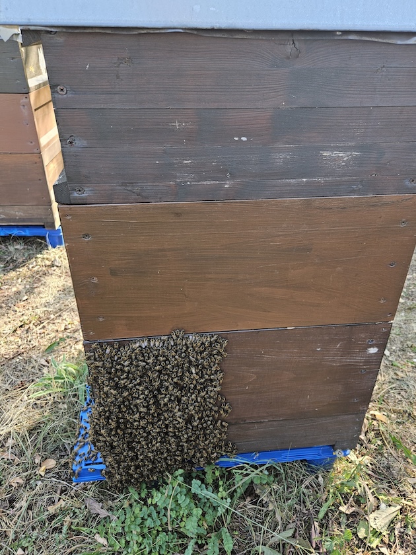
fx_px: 369
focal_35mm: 23
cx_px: 208
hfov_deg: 58.9
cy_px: 278
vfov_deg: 73.9
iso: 25
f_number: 1.8
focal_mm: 5.4
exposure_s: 1/100
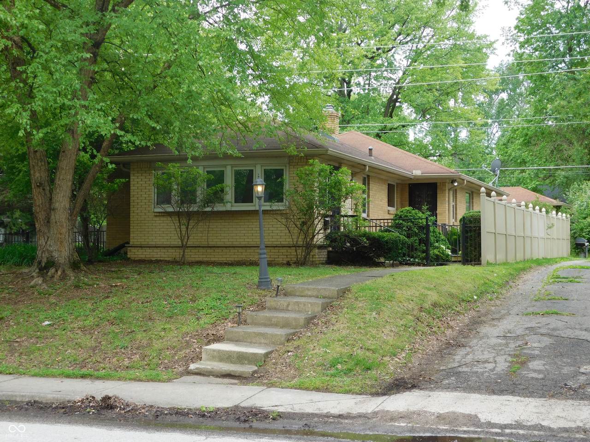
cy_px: 221
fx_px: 1006
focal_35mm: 59
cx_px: 295
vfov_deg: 24.8
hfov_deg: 32.7
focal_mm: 10.4
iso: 125
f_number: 4
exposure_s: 1/160
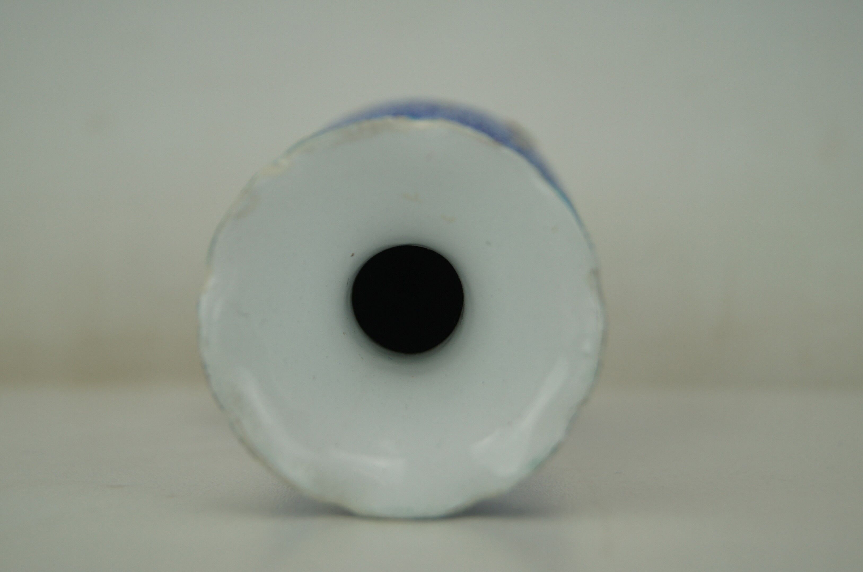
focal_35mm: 52
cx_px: 432
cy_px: 286
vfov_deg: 25.7
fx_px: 1257
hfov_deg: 37.9
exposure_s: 1/160
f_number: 5
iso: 125
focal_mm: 35
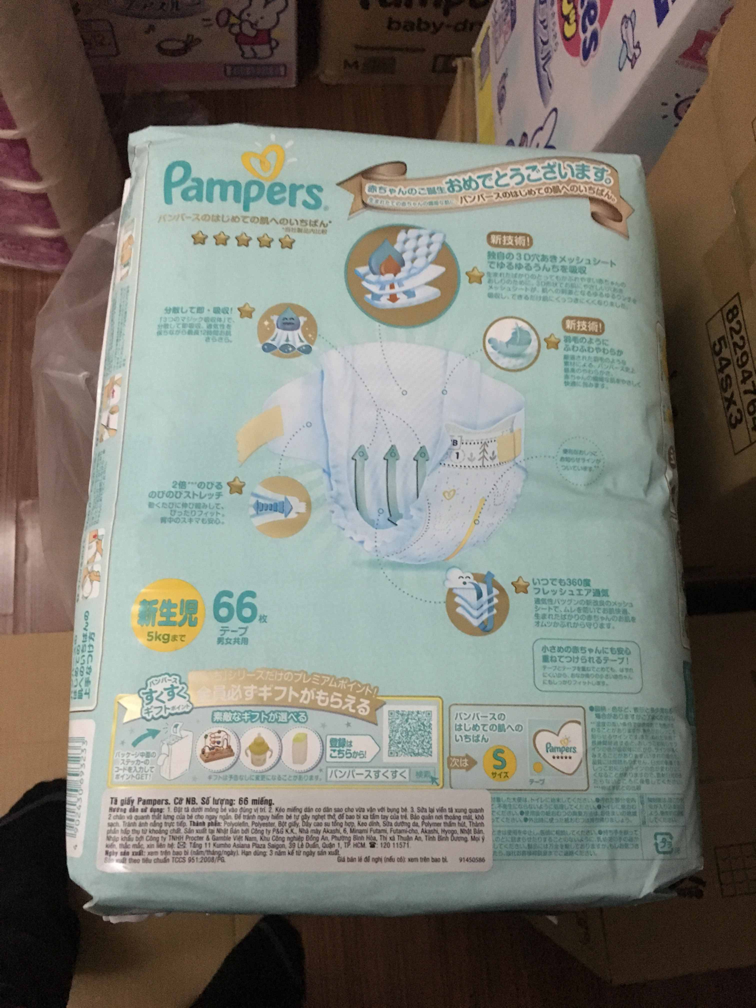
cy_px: 504
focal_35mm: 29
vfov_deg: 61.7
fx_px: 844
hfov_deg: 48.2
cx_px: 378
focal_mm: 4.15
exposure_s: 1/17
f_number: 2.2
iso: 500
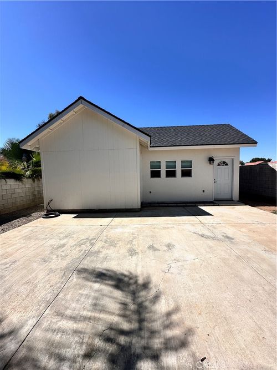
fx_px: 149
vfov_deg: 102.1
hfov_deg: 85.7
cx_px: 138
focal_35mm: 14
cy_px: 185
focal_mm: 2.22
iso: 50
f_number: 2.2
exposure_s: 1/2817
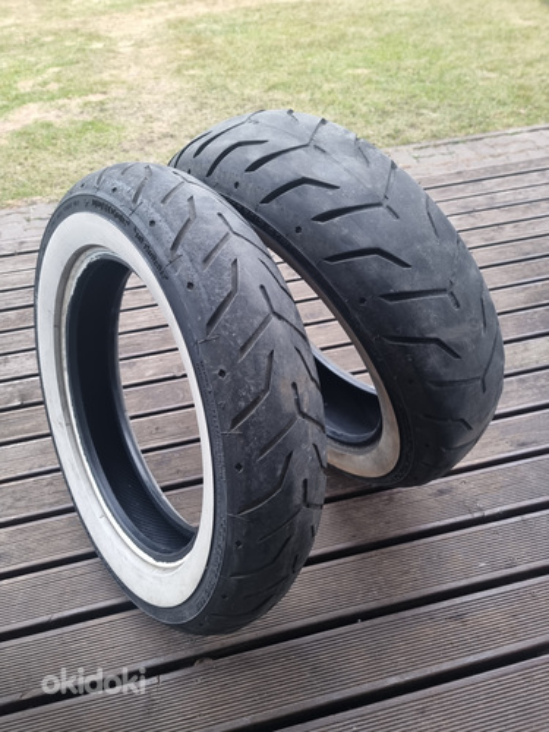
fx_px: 508
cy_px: 366
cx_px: 274
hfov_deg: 56.8
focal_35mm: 24
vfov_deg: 71.6
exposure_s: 1/60
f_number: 1.8
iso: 160
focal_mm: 6.7
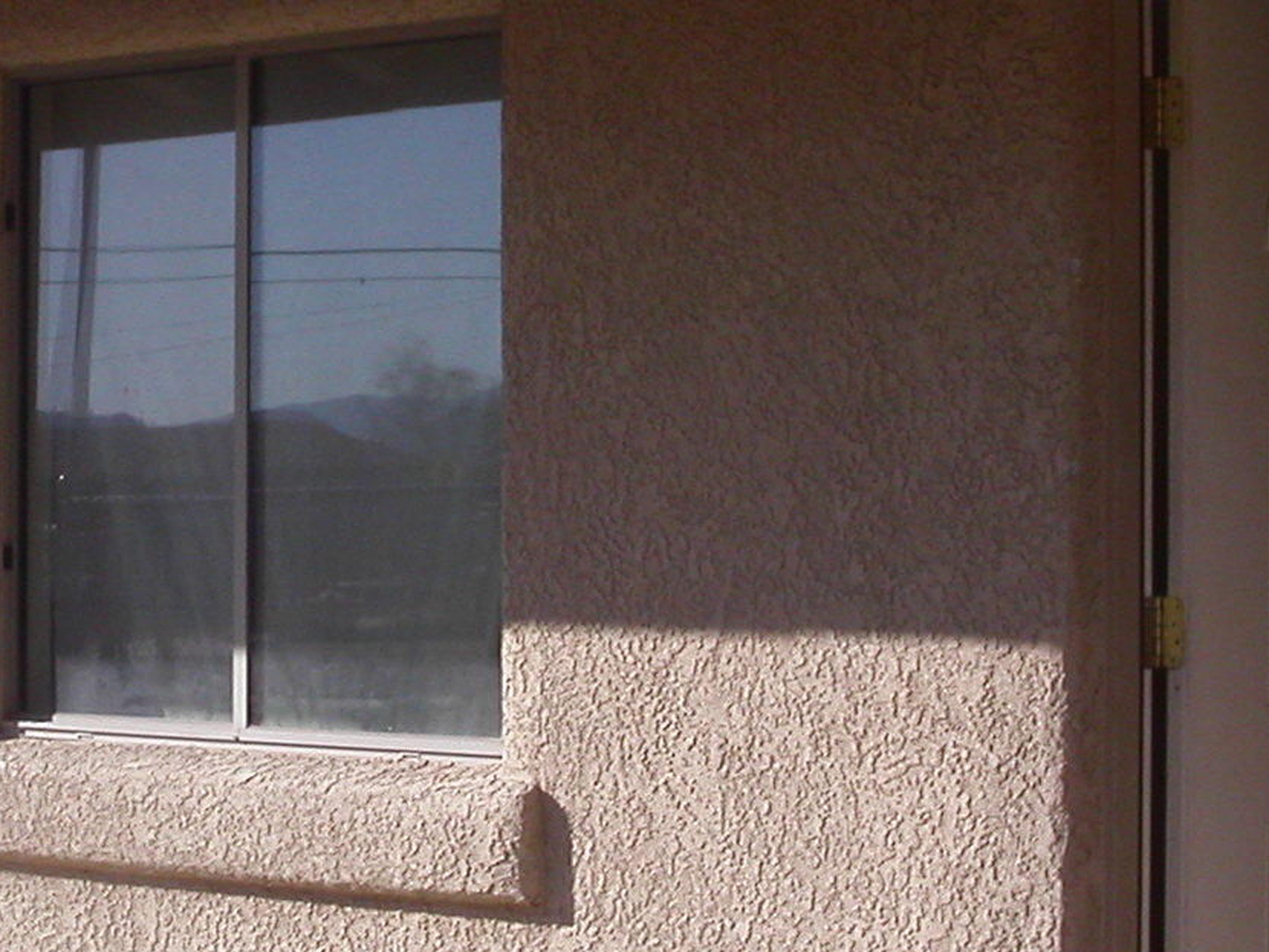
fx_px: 3814
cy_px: 385
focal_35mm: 104
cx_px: 133
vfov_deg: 14.2
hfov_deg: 18.6
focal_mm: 7.8
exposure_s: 1/250
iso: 100
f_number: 8
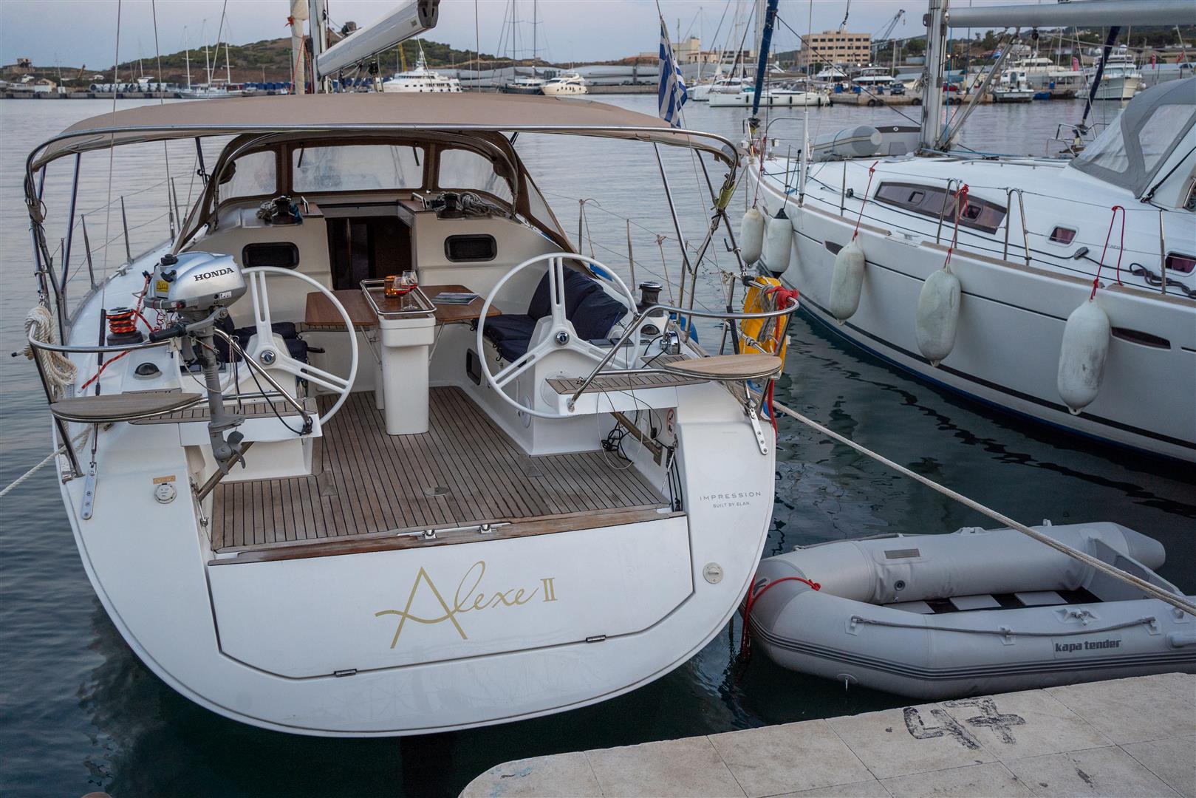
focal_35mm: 35
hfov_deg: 54.4
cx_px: 598
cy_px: 399
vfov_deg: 37.9
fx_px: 1163
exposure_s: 1/250
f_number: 5.6
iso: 1000
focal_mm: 35
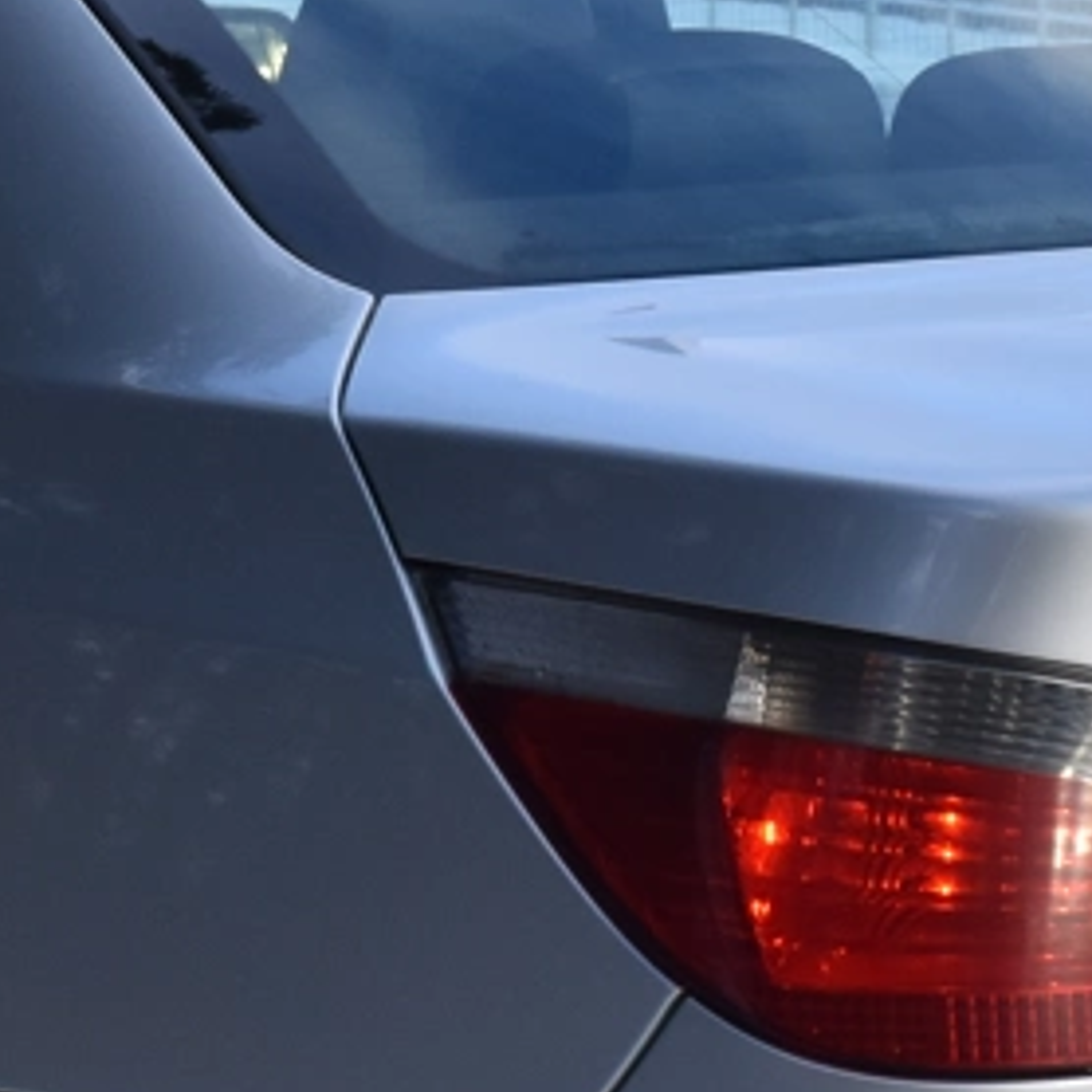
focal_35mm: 191
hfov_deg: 9.2
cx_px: 361
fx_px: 6817
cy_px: 251
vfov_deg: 9.1
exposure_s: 1/400
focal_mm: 26
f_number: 10
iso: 640
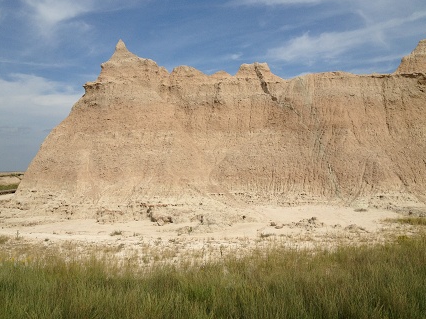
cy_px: 152
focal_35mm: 37
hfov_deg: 50.2
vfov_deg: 38.6
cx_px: 205
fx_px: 455
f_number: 2.4
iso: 50
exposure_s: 1/3690
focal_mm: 4.28
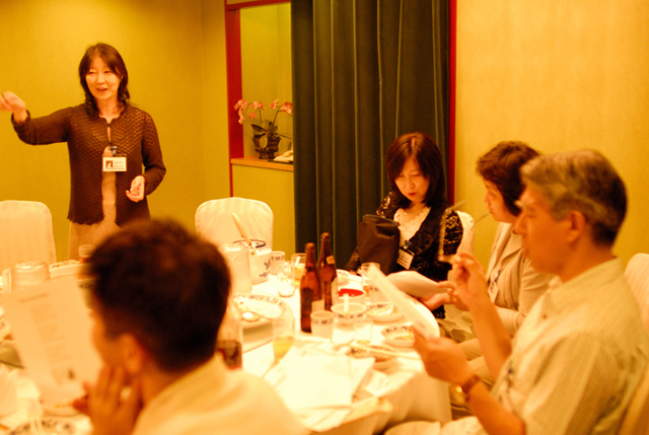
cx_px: 324
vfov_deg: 32.0
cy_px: 218
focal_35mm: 42
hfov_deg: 46.3
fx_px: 758
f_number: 2
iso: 800
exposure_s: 1/50
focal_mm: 28
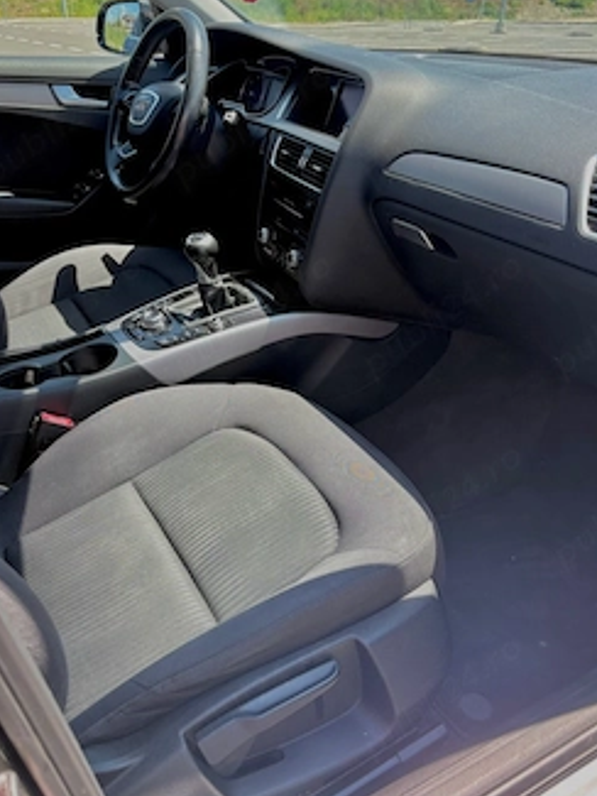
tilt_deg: -22.8
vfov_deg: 56.6
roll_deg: -1.2
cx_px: 301
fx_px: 735
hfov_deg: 44.2
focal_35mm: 32
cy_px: 345
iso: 64
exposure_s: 1/747
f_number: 1.6
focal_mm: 5.96
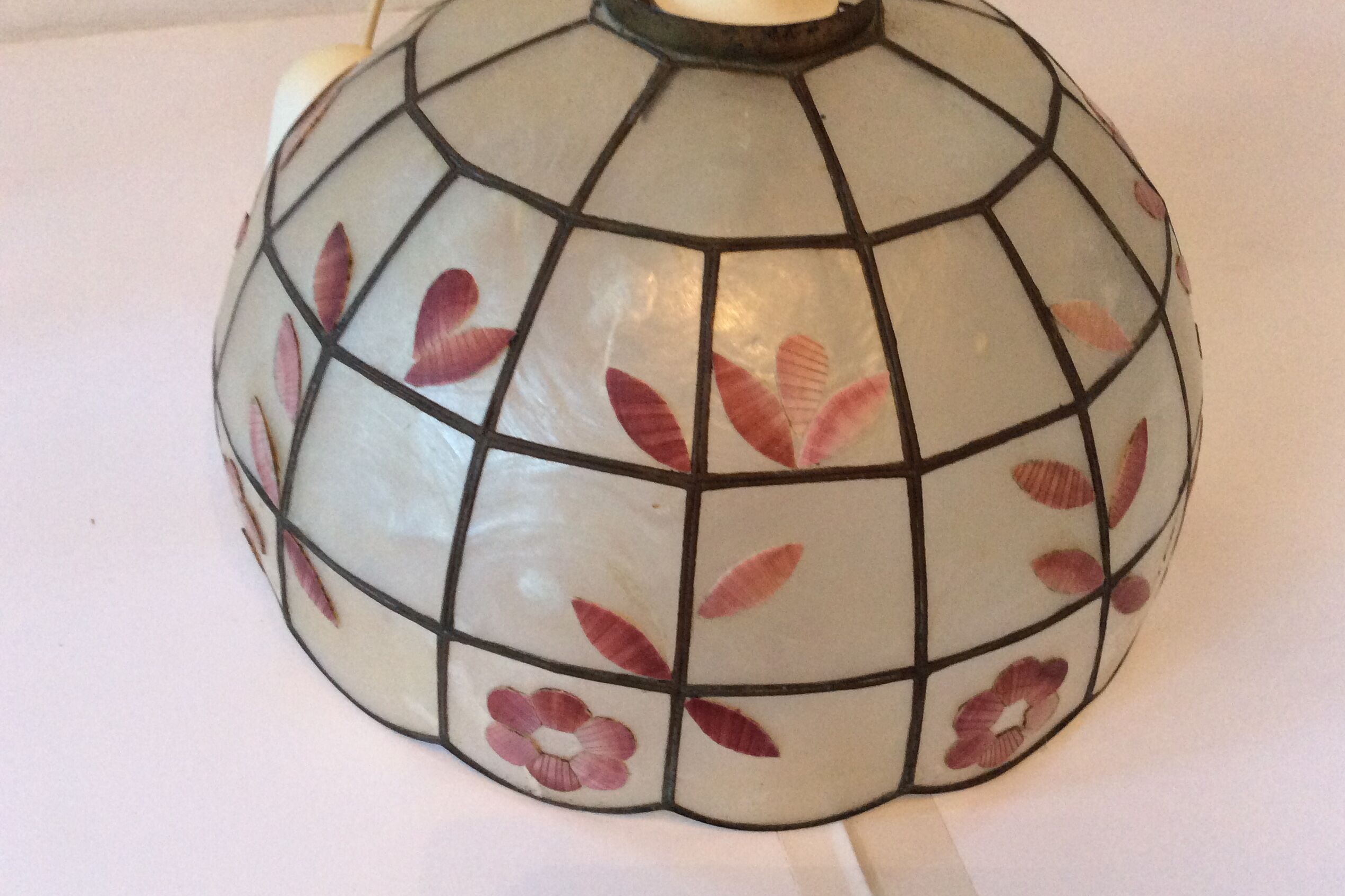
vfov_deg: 38.9
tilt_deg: -45.2
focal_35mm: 34
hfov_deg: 55.8
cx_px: 687
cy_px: 461
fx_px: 1270
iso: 160
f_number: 2.4
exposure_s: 1/25
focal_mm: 3.3
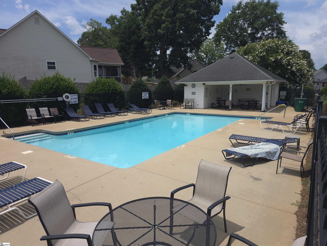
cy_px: 123
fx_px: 217
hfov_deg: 73.9
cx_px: 164
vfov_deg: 58.9
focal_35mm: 23
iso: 12
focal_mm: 6.3
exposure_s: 1/764
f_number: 1.7
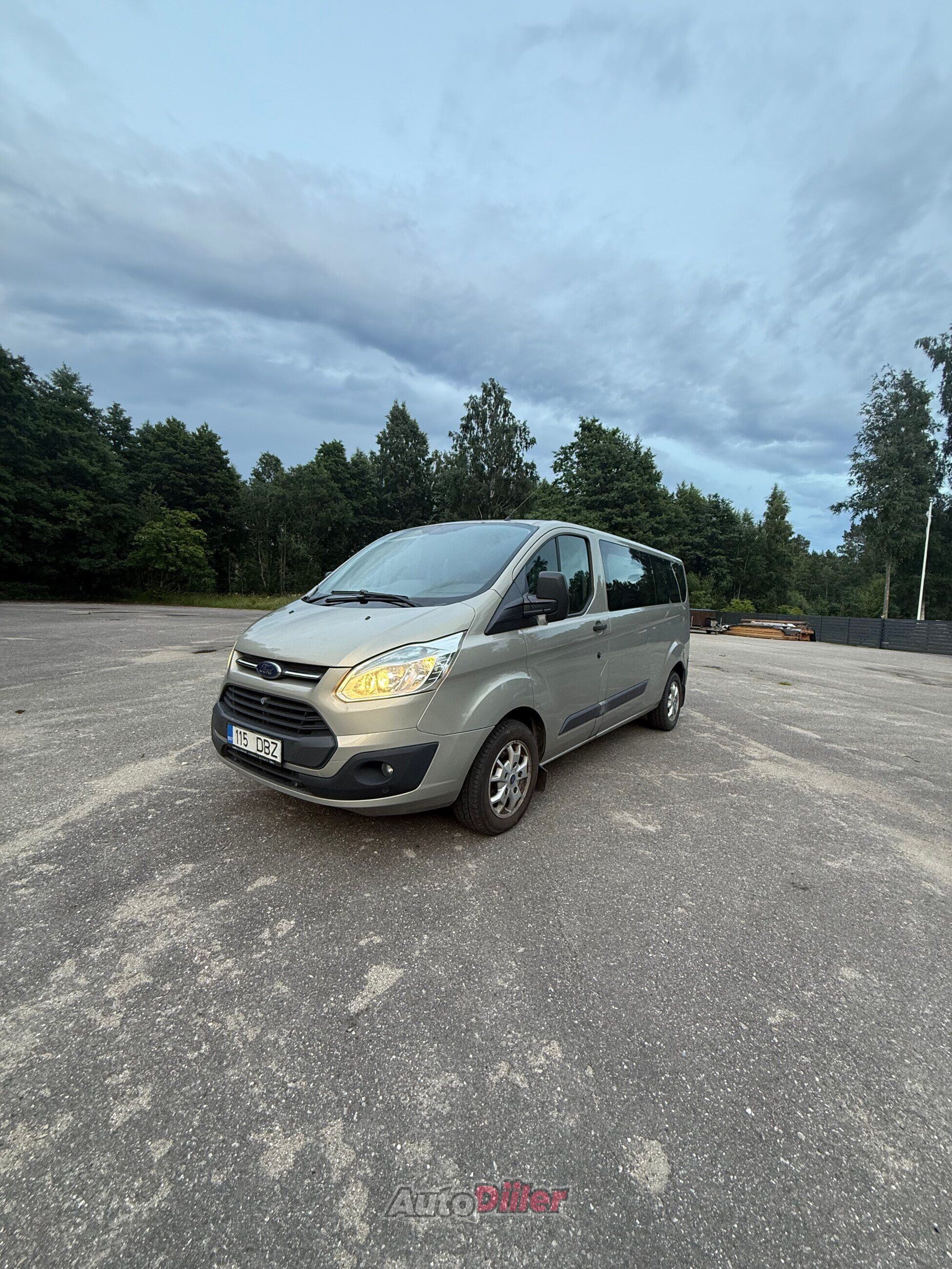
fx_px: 513
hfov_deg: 85.7
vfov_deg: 102.1
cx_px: 476
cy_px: 634
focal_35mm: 14
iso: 160
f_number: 2.2
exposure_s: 1/99
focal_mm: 2.22
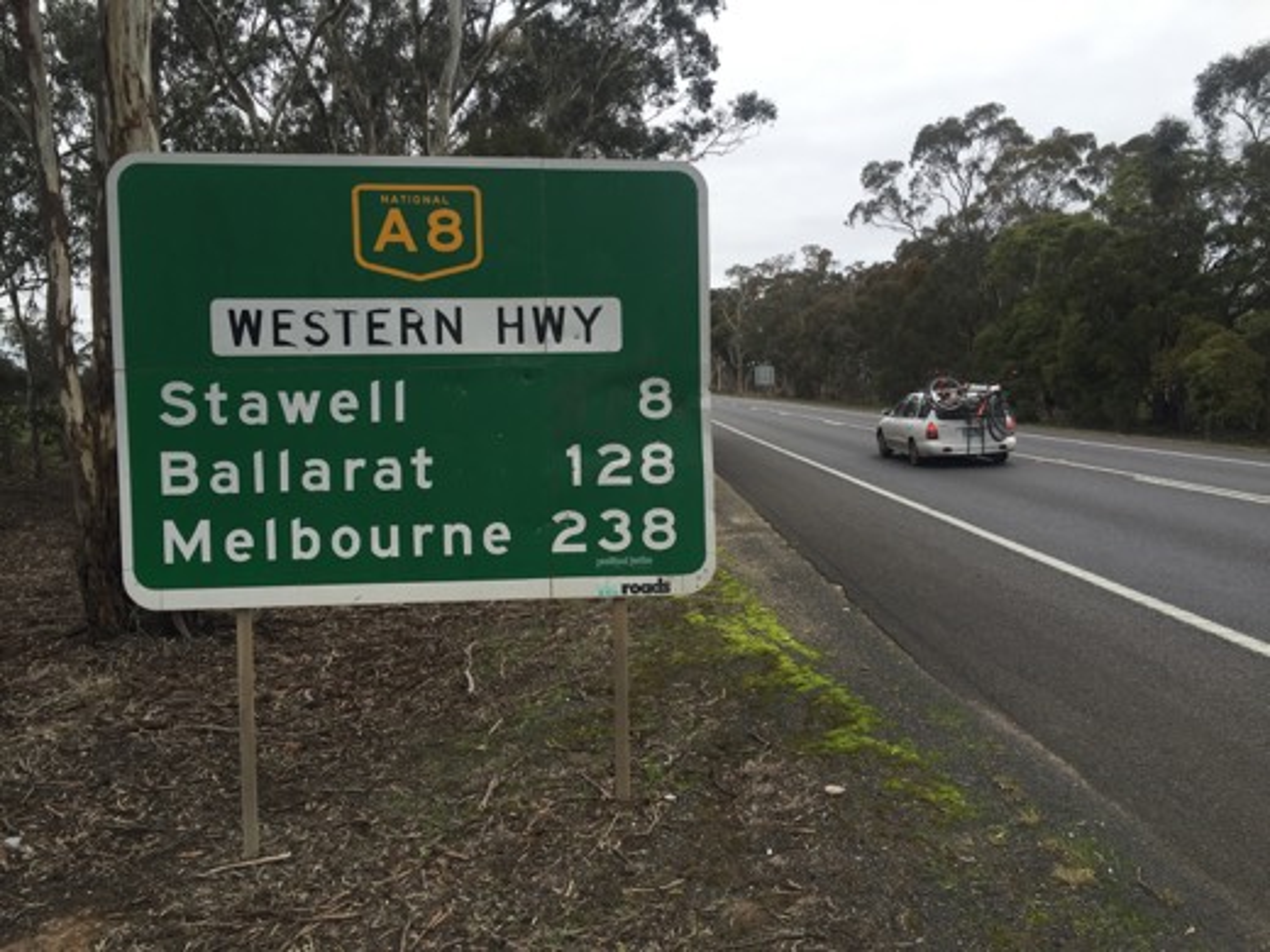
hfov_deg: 61.7
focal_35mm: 29
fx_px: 1064
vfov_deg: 48.2
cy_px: 476
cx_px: 635
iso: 32
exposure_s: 1/220
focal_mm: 4.15
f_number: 2.2
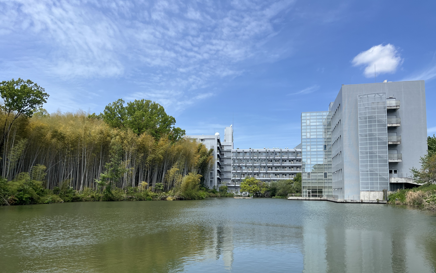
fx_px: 333
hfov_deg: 66.5
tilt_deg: +4.2
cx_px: 216
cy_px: 166
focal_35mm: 28
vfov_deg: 44.3
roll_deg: +0.3
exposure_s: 1/3413
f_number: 1.6
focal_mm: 5.1
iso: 50
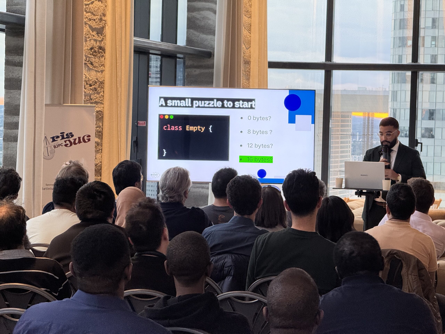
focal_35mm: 120
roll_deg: -1.9
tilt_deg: -1.3
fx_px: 1543
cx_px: 222
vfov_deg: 12.3
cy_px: 167
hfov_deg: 16.4
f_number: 2.8
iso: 160
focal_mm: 15.66
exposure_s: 1/60
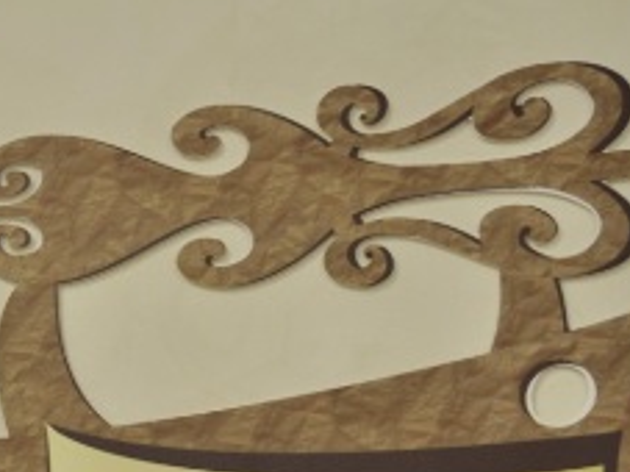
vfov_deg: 7.7
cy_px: 412
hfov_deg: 10.4
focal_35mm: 191
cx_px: 214
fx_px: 3474
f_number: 4.8
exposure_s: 1/25
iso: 400
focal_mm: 60
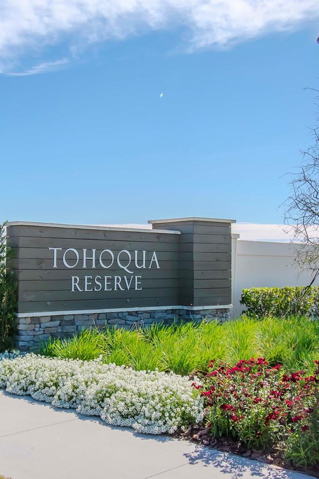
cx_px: 75
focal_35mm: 46
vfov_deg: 42.7
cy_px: 240
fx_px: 611
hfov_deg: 28.8
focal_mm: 20
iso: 640
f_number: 6.3
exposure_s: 1/4000
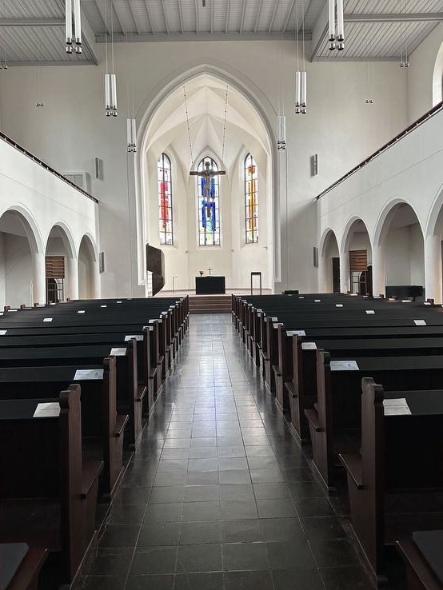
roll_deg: +1.6
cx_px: 218
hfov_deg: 53.1
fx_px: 443
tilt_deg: +0.3
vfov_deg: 67.2
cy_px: 277
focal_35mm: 26
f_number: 1.78
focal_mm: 6.86
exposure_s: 1/121
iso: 200
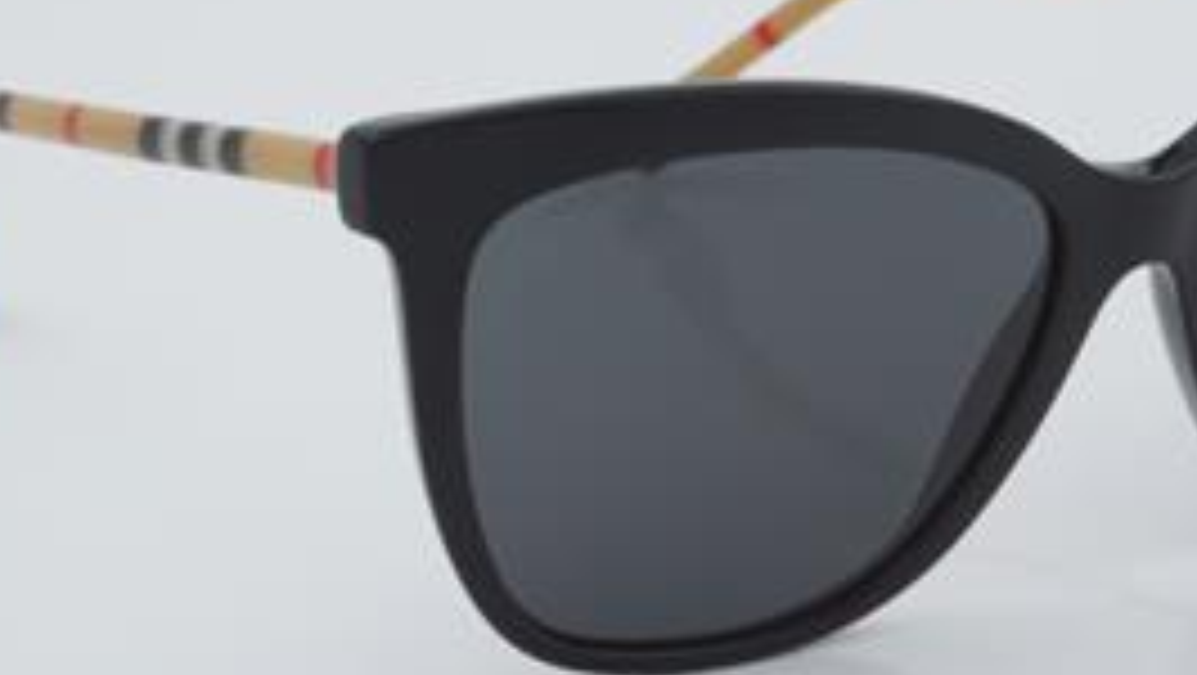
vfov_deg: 9.4
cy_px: 315
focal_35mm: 130
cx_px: 774
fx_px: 4122
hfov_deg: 16.5
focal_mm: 55
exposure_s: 1/4
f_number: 32
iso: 100
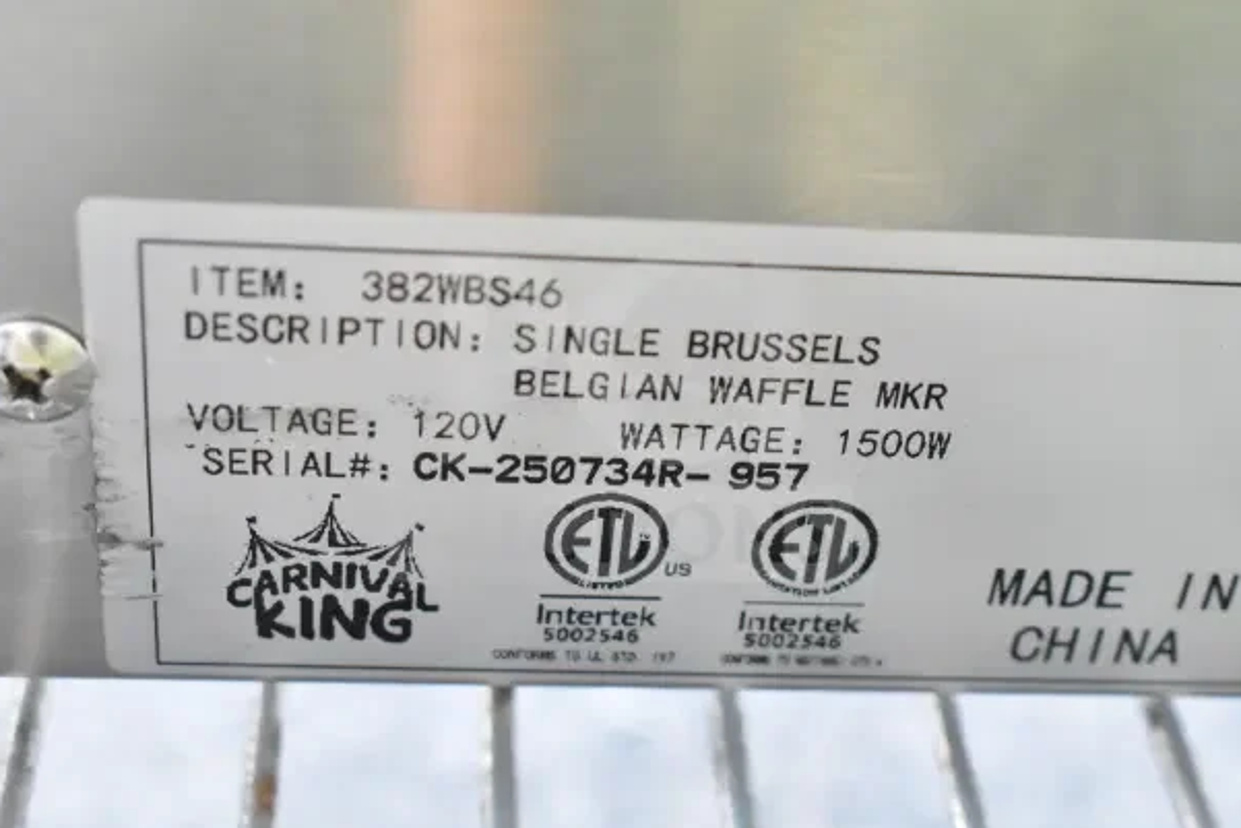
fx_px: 2362
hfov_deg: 29.4
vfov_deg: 19.9
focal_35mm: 69
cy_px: 418
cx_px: 619
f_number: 6.3
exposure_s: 1/160
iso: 6400
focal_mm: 45
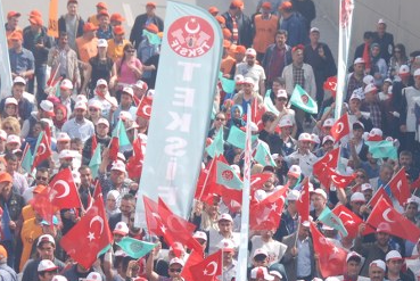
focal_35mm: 260
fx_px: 3037
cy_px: 289
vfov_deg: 5.3
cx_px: 329
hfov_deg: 7.9
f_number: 5.6
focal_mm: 80
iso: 200
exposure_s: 1/500
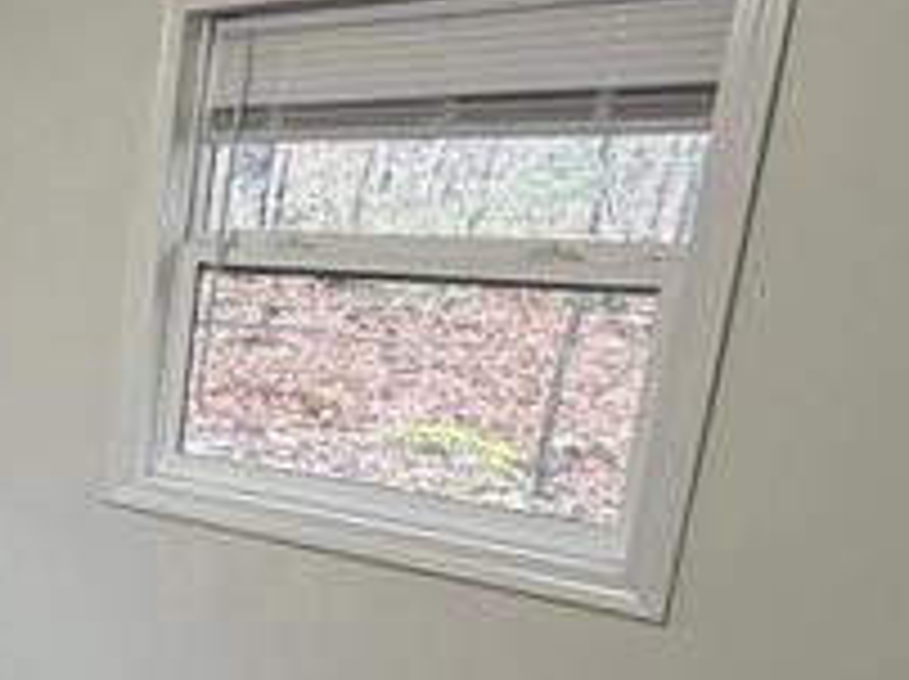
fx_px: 1311
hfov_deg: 27.0
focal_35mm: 50
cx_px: -454
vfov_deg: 28.8
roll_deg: +0.2
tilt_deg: -10.3
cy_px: 468
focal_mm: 2.22
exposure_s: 1/60
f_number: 2.2
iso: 250
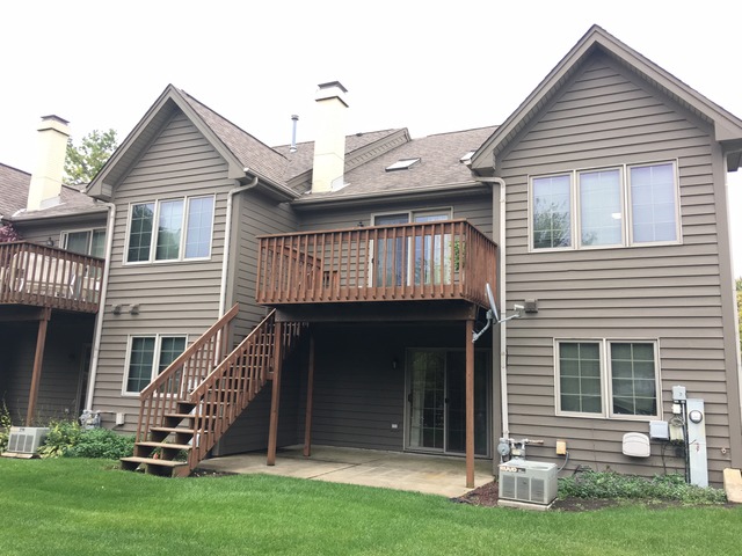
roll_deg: -2.1
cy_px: 278
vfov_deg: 48.2
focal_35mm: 29
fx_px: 622
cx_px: 371
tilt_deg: +11.7
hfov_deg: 61.7
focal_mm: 4.15
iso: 40
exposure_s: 1/120
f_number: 2.2
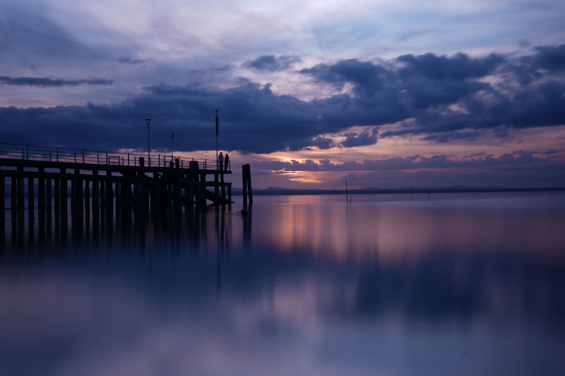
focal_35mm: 50
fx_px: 785
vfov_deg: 27.0
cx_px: 282
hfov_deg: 39.6
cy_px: 188
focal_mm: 50
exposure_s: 15
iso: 80
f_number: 22
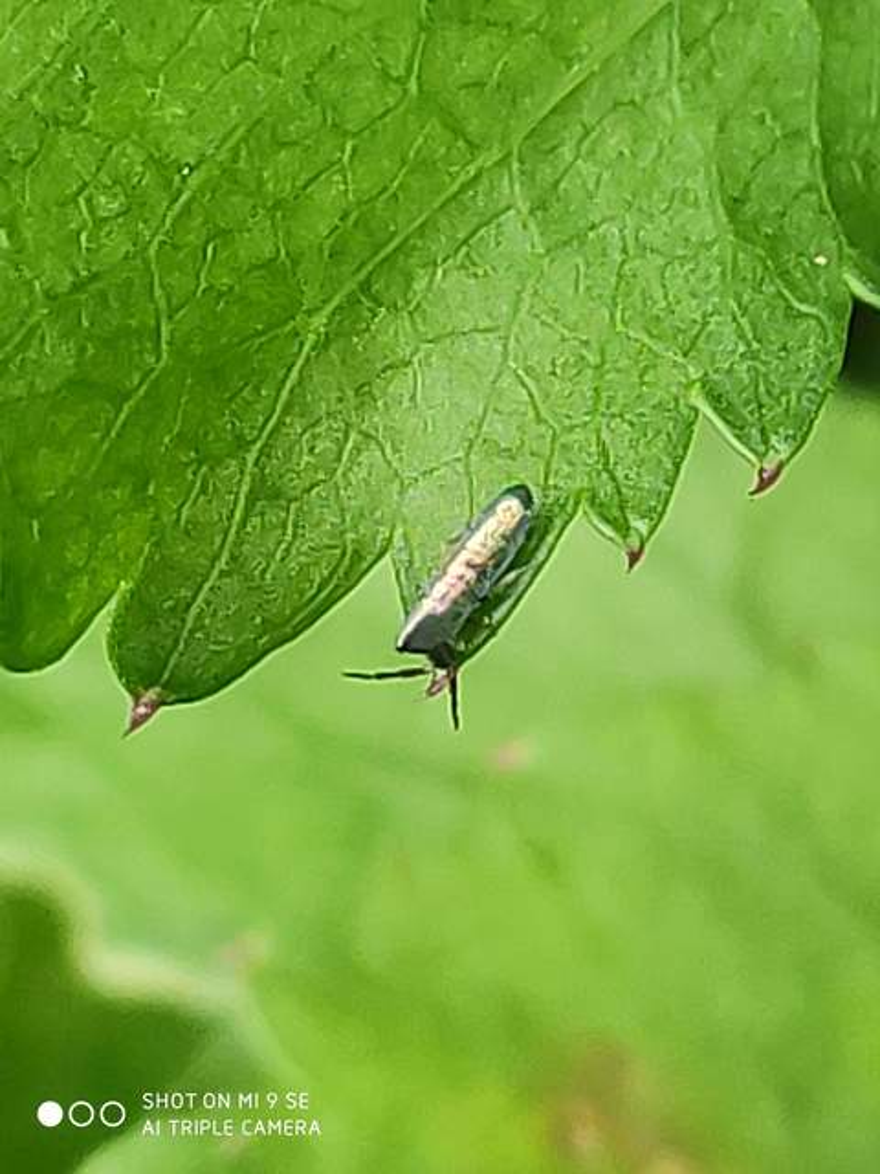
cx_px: 440
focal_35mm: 26
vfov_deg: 67.3
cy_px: 587
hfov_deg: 53.1
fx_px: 881
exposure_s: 1/120
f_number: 1.75
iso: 194
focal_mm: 4.77
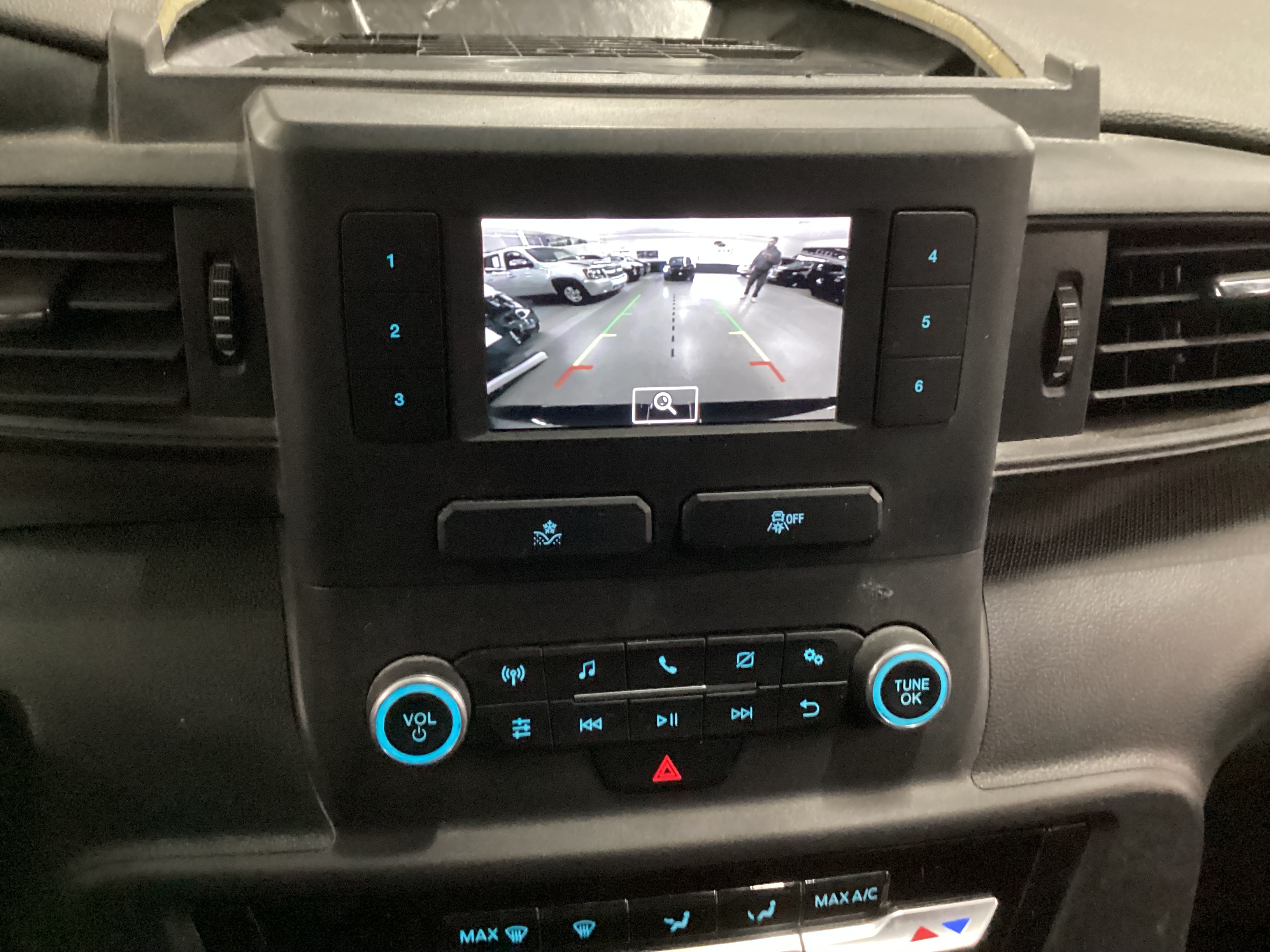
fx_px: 1137
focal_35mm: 31
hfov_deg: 58.4
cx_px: 635
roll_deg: -0.7
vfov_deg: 45.4
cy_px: 476
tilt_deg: -24.7
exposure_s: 1/20
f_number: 2.4
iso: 640
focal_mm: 3.3
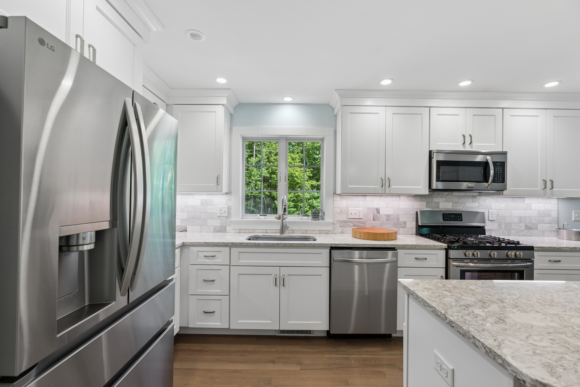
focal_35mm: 16
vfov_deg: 73.8
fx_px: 258
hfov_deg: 96.7
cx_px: 290
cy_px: 194
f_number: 7.1
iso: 320
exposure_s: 1/25
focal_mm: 16
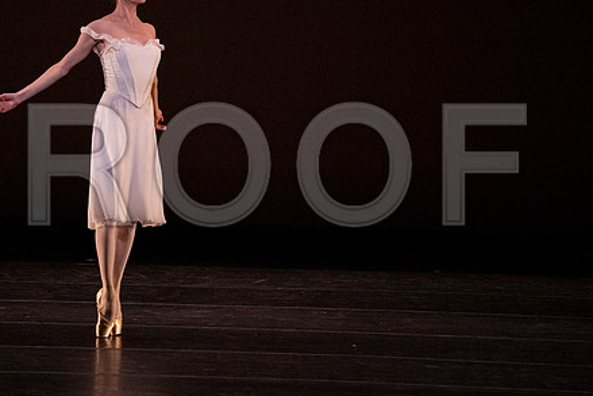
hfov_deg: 4.0
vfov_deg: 2.6
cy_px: 168
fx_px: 8584
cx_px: 203
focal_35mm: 521
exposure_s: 1/400
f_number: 5.6
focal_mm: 394
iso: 20000
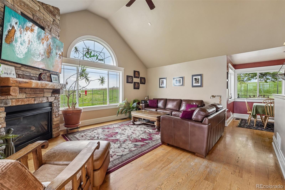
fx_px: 116
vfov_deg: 78.8
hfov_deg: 101.9
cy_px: 95
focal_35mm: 15
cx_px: 142
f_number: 8
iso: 400
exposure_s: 1/30
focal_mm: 14.6
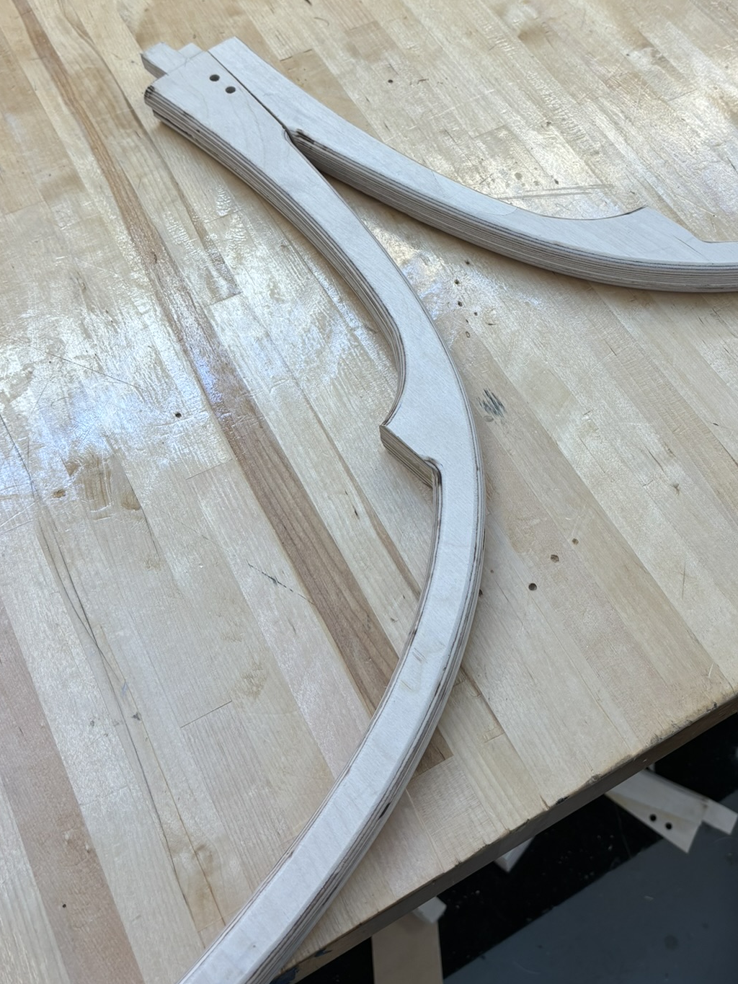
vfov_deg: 47.6
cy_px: 402
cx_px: 443
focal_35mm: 39
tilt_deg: -57.2
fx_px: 1108
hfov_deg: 36.7
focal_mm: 5.96
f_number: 1.6
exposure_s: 1/151
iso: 40
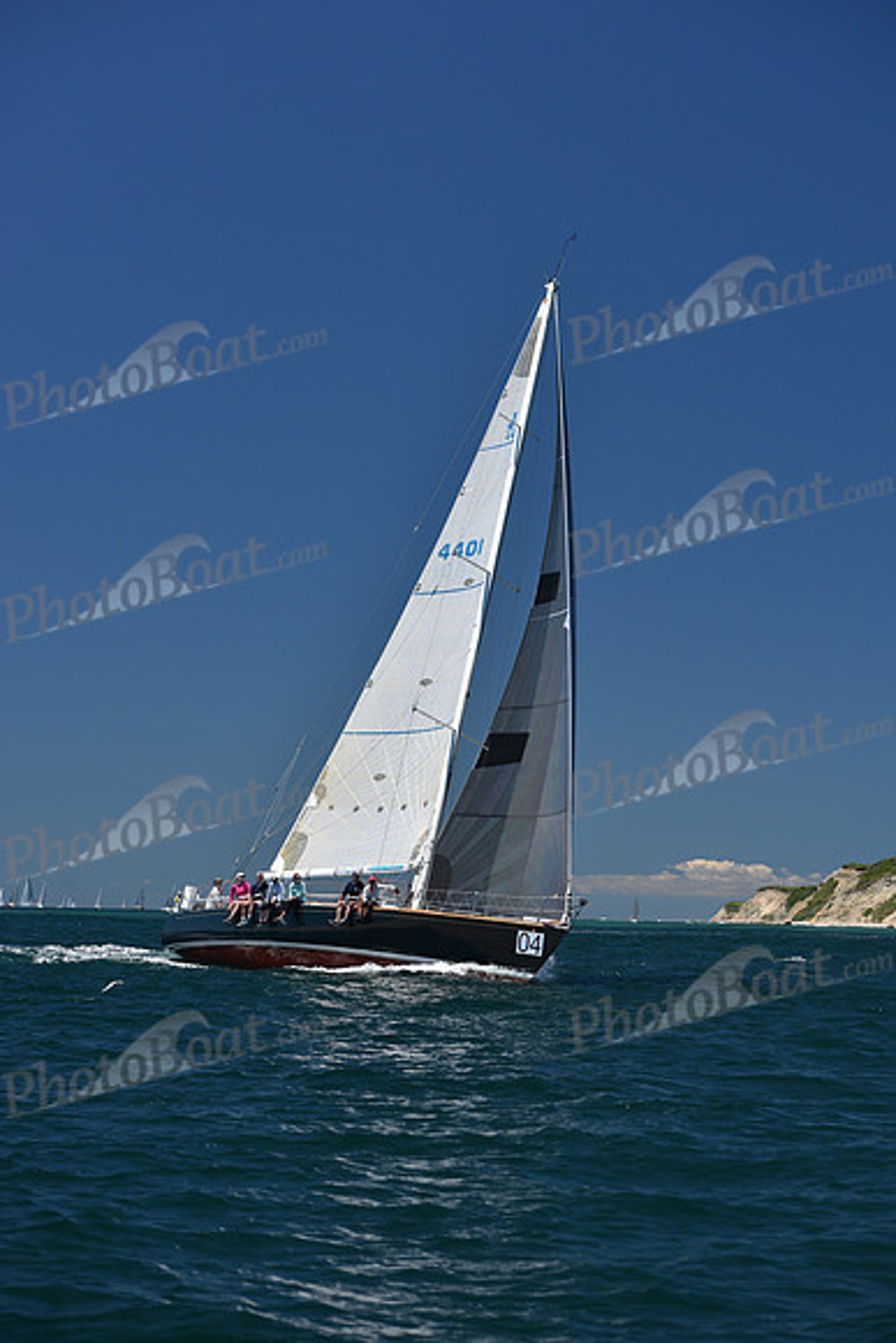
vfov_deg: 23.9
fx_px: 3171
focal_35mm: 85
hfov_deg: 16.1
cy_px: 672
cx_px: 448
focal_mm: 85
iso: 250
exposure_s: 1/800
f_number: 5.6
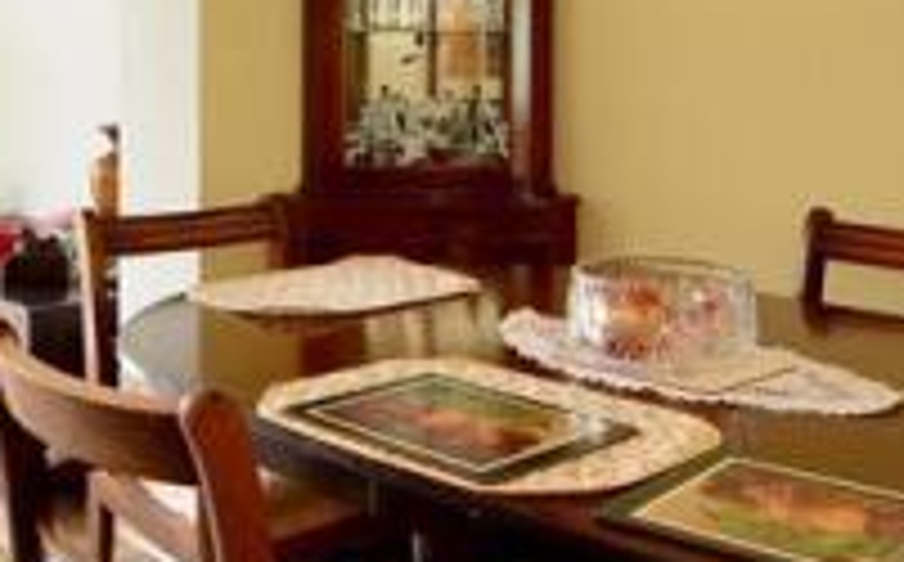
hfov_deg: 40.3
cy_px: 25
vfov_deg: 24.8
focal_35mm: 50
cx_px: 396
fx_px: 1230
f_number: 11
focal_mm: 10
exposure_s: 3
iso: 200
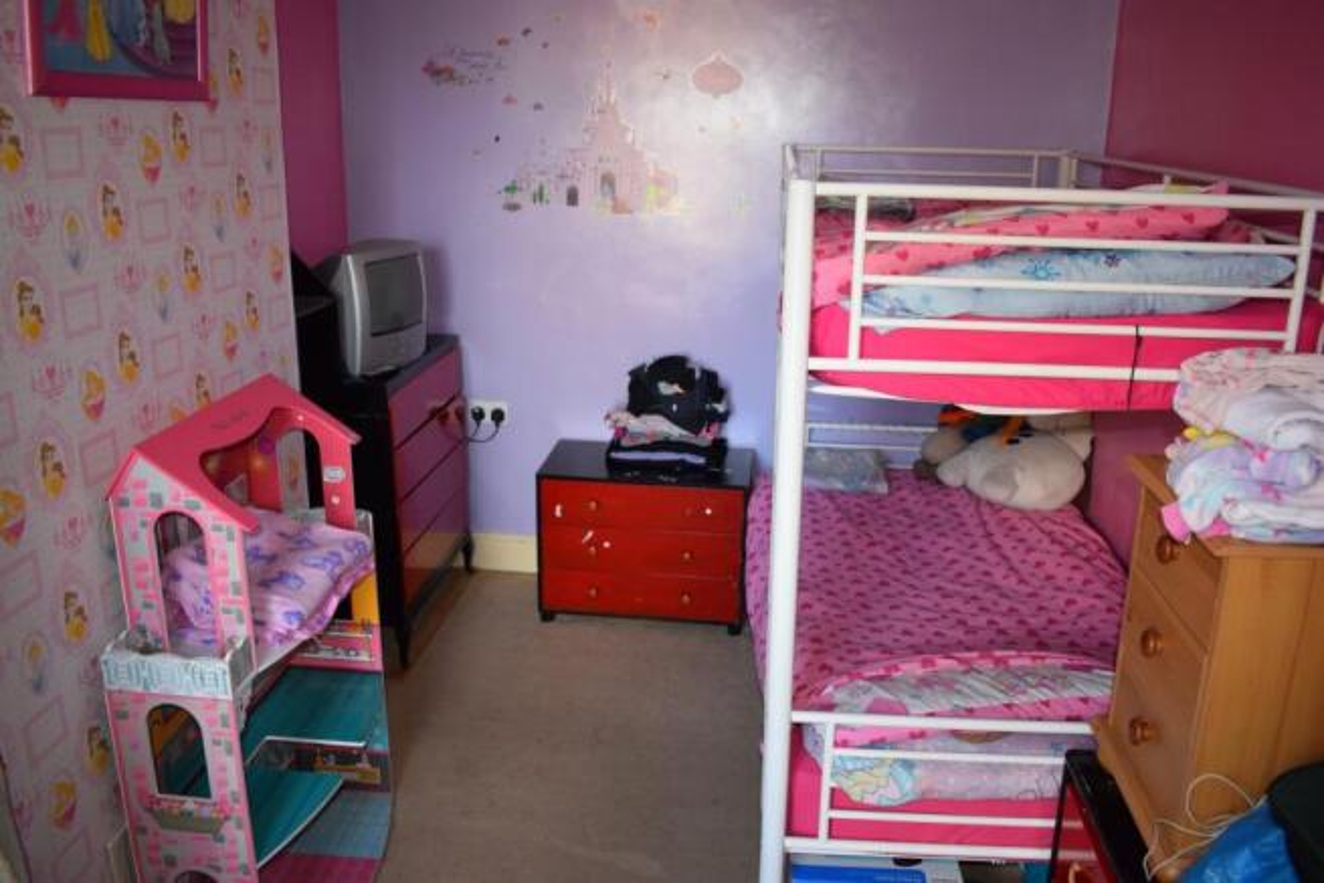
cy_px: 442
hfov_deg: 67.4
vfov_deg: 48.0
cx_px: 662
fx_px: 993
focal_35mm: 27
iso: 800
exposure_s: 1/80
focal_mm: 18
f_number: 4.5
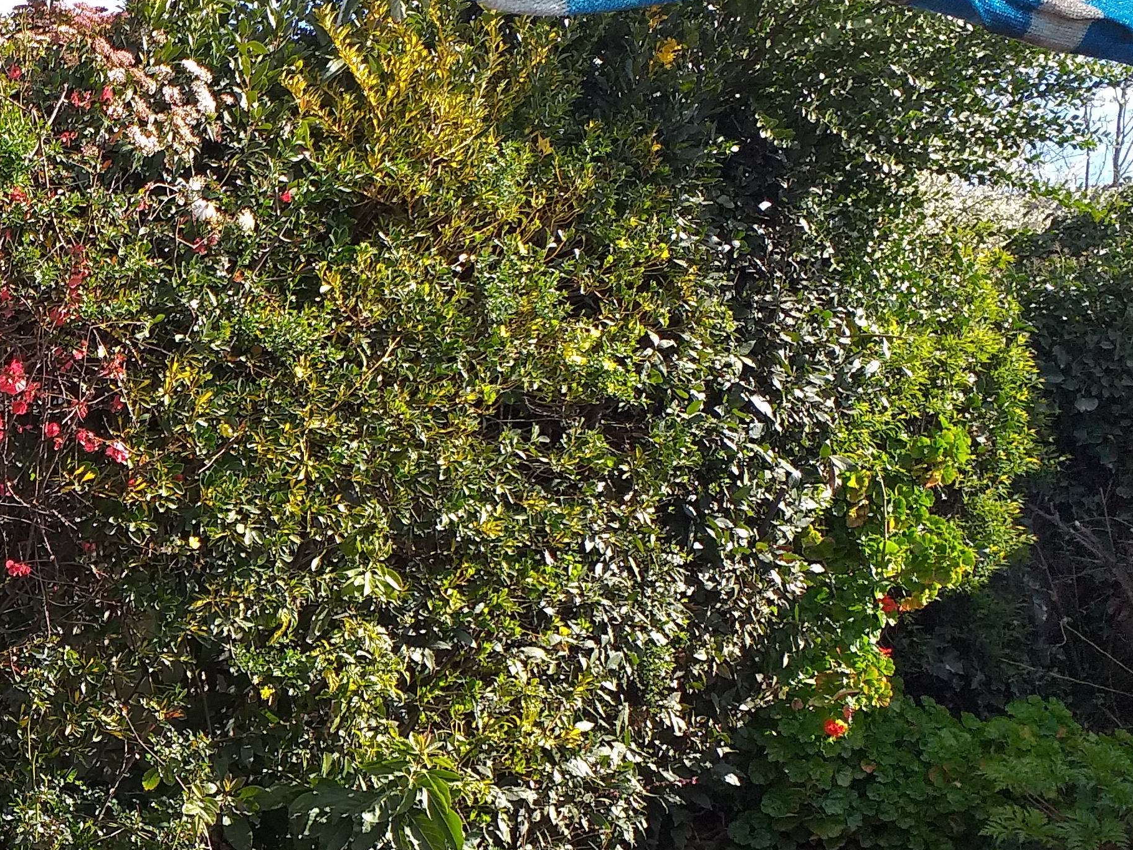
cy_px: 671
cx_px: -111
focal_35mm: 59
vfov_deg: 24.4
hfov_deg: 29.5
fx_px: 1931
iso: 40
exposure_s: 1/584
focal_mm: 3.6
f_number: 1.9
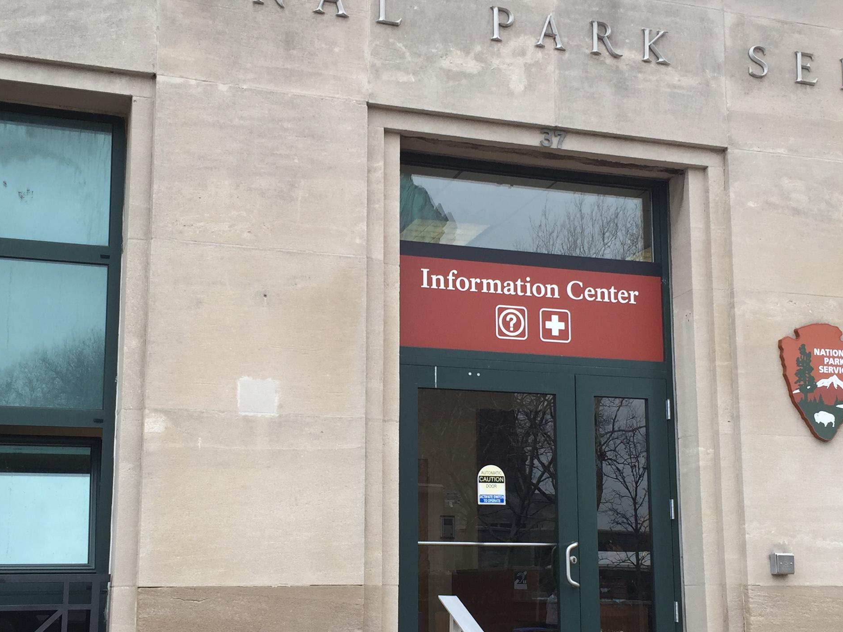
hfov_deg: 38.2
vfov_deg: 29.0
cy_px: 380
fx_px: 1218
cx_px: 446
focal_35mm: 50
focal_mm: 4.15
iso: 32
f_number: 2.2
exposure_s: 1/160
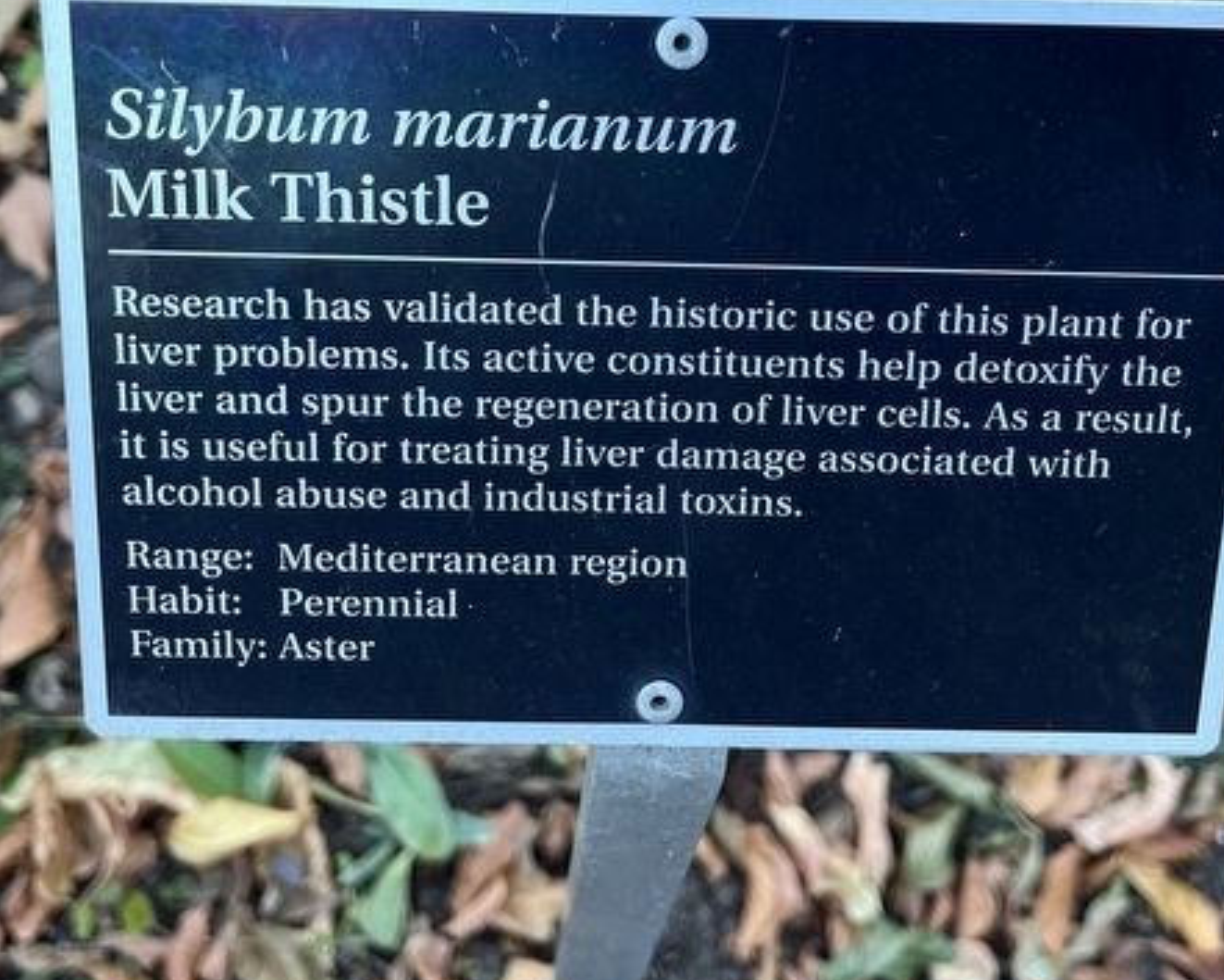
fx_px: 1667
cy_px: 255
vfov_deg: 32.2
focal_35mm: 46
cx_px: 641
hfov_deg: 40.3
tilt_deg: -52.8
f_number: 1.6
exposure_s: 1/122
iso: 64
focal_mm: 5.1
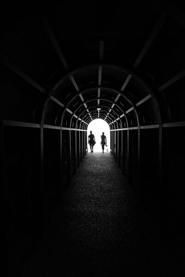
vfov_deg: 73.7
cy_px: 138
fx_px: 185
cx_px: 92
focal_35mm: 24
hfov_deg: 53.2
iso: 1250
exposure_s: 1/250
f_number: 8
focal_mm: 24
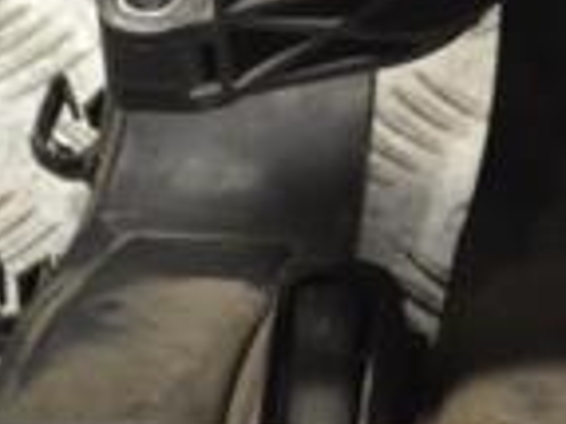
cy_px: 95
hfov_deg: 7.2
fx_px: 4444
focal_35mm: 272
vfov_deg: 5.5
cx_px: 776
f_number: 5.3
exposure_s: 1/60
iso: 500
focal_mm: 45
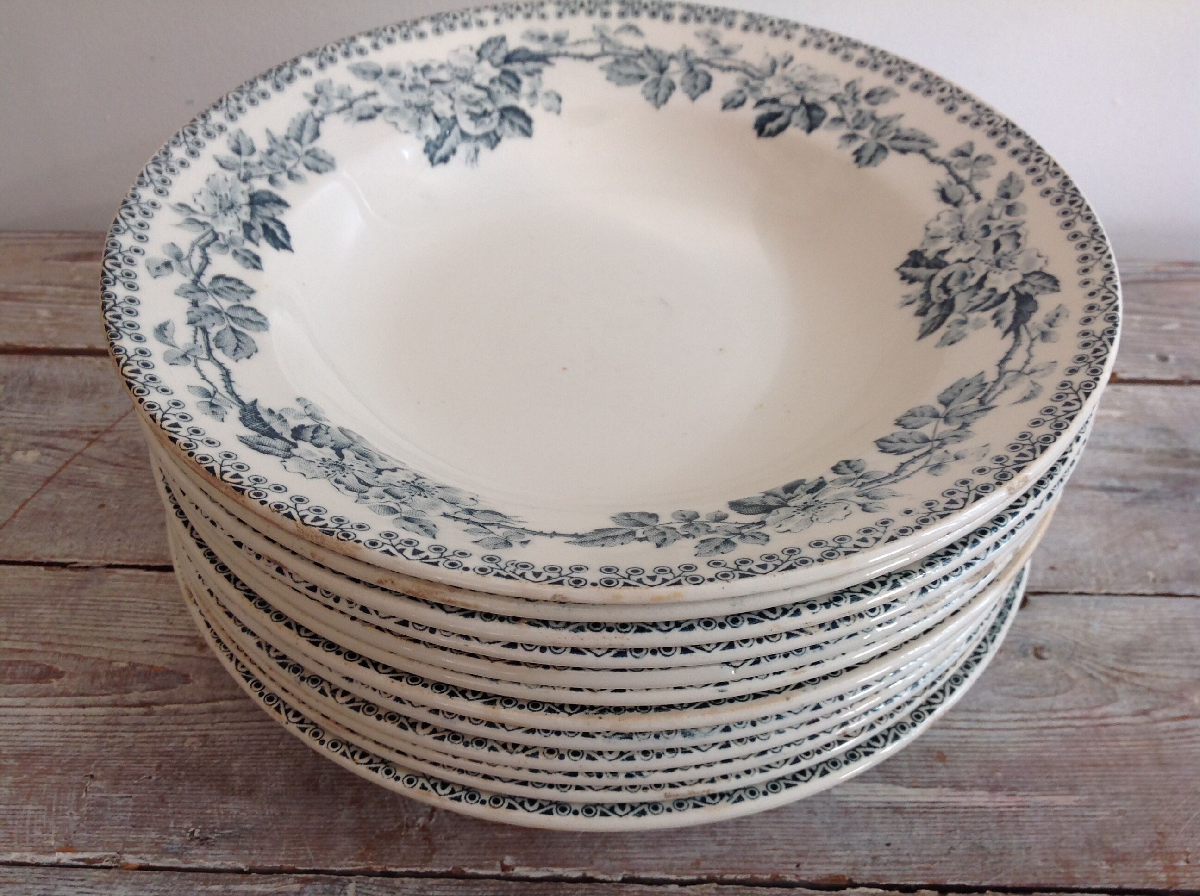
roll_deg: -1.2
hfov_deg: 52.7
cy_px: 448
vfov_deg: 40.6
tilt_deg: -44.2
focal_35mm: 35
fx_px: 1212
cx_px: 600
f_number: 2.4
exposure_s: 1/20
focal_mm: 4.28
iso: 50
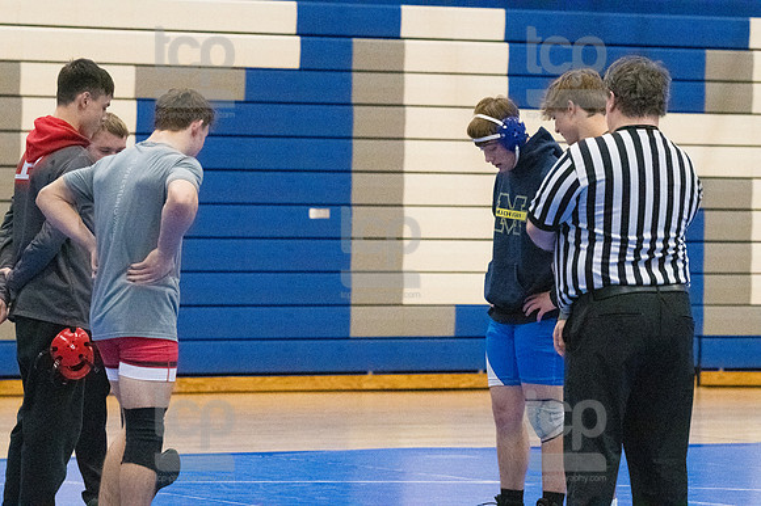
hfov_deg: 11.0
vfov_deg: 7.3
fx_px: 3951
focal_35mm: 187
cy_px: 253
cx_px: 380
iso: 10000
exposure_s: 1/1600
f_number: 4.5
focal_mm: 125
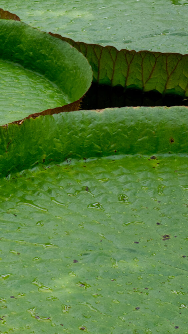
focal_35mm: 160
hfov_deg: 7.3
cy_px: 86
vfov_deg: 13.4
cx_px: -197
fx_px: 1417
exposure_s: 1/320
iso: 400
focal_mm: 40
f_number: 9
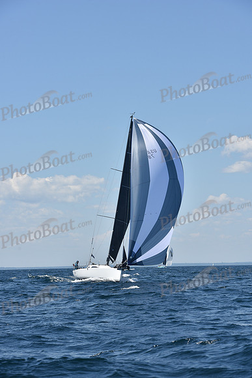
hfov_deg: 13.0
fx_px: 1102
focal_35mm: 105
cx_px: 126
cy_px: 189
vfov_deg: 19.5
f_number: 8
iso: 200
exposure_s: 1/1000
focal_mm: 105
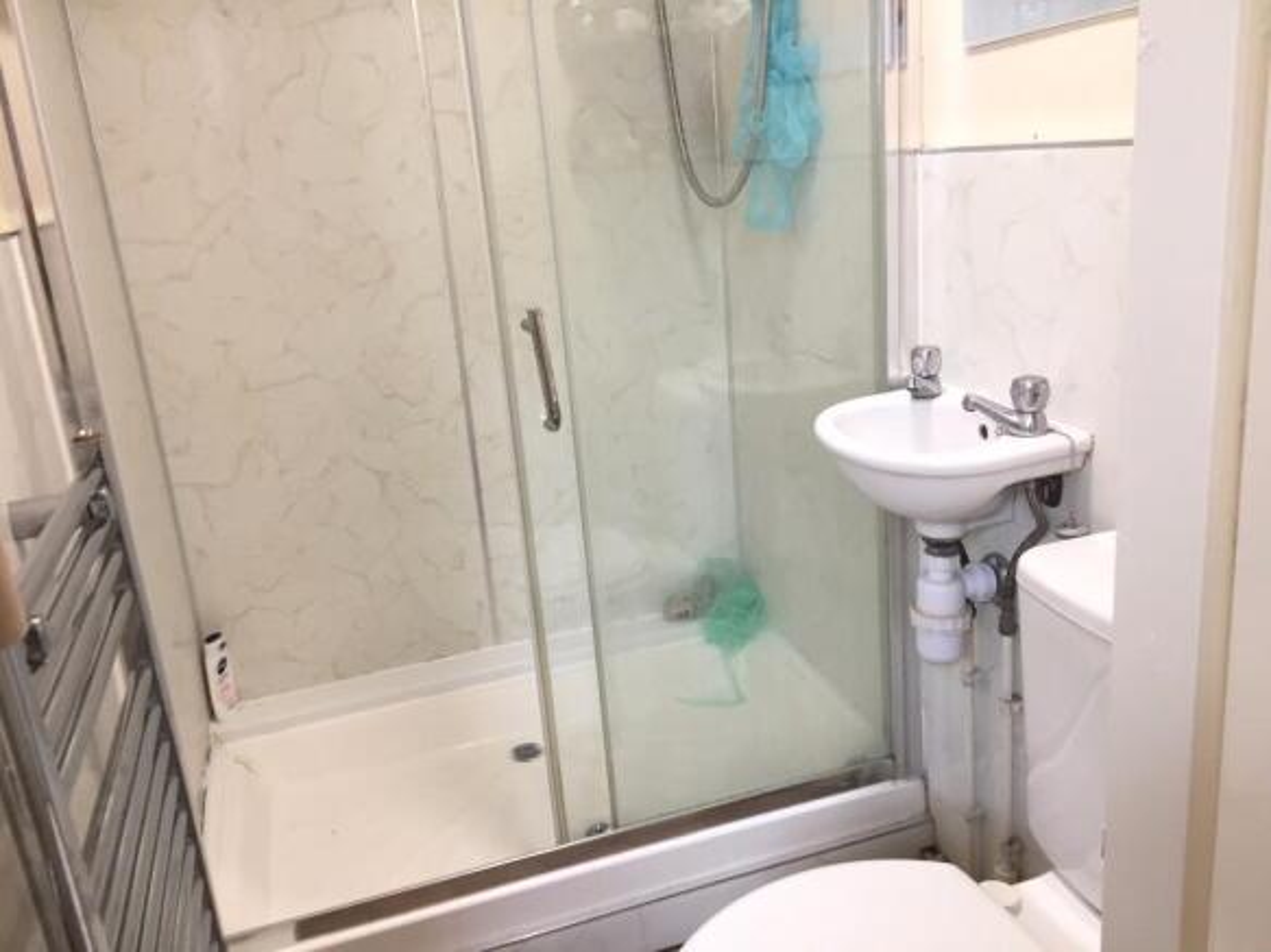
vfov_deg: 48.2
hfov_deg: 61.7
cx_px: 636
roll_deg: +5.3
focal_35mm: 29
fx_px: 1065
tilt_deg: -16.1
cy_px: 476
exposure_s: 1/33
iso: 100
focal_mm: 4.15
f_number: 2.2
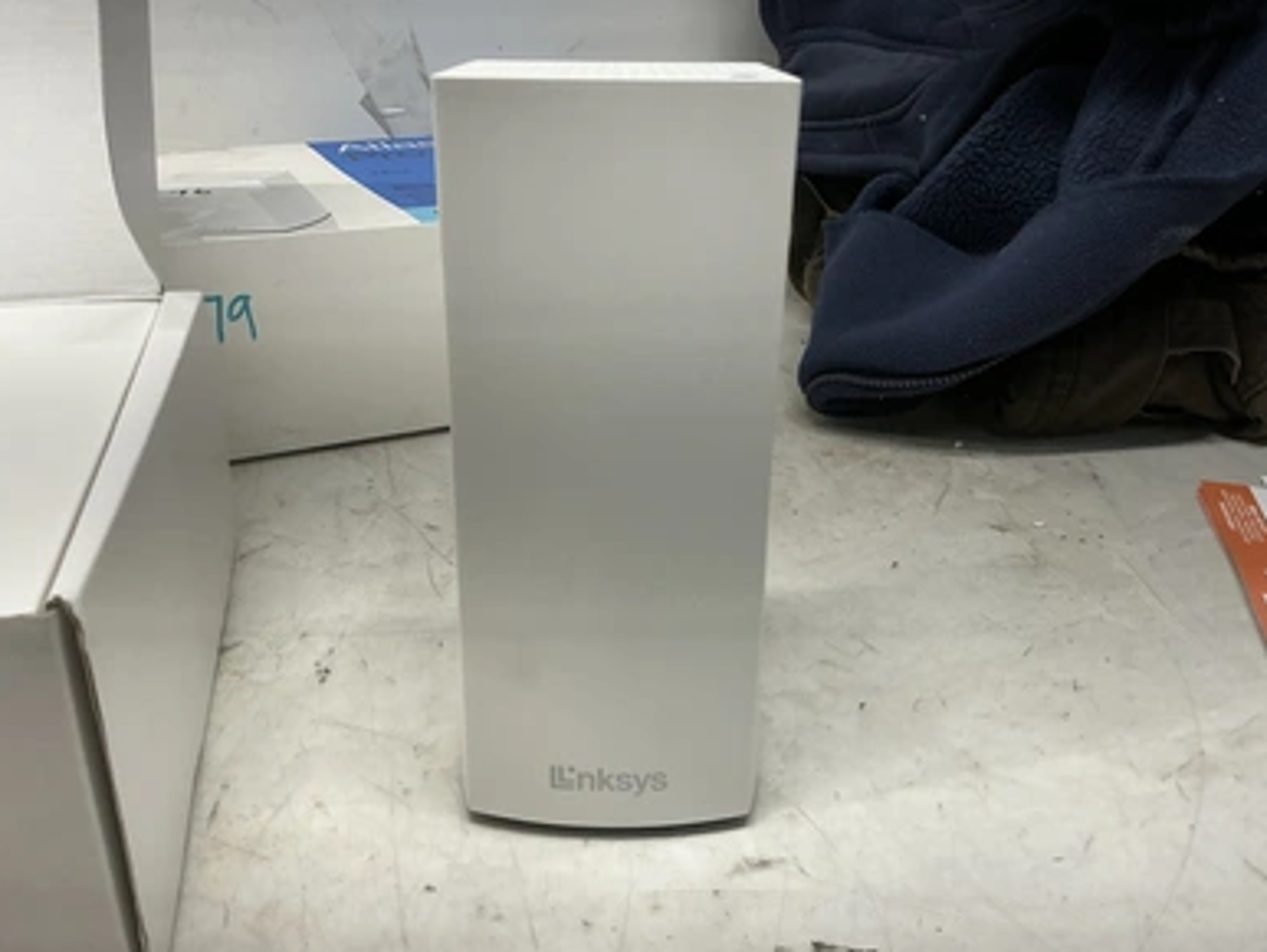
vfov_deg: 48.3
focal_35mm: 29
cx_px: 614
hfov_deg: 61.6
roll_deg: -1.1
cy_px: 483
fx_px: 1062
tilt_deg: -24.5
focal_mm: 3
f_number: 1.8
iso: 32
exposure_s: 1/120
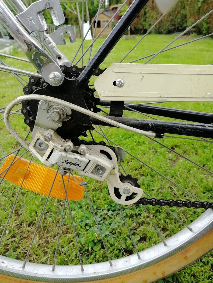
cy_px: 142
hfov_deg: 51.4
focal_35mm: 27
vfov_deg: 65.3
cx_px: 106
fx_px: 221
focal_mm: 3.95
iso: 50
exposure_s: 1/182
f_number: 2.2
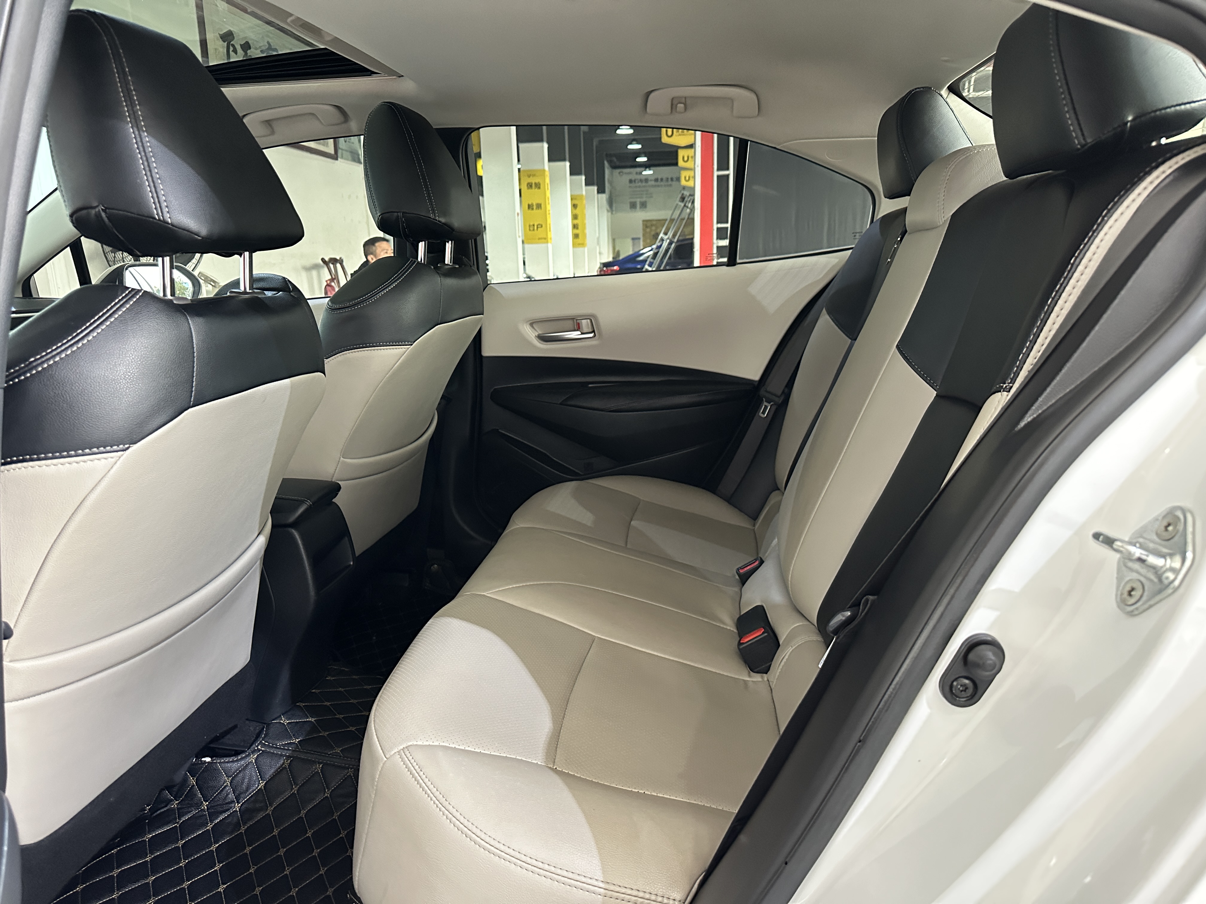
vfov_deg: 56.8
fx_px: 836
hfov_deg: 71.6
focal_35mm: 24
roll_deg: +1.9
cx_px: 603
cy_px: 452
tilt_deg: -13.5
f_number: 1.78
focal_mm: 6.86
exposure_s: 1/33
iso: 800
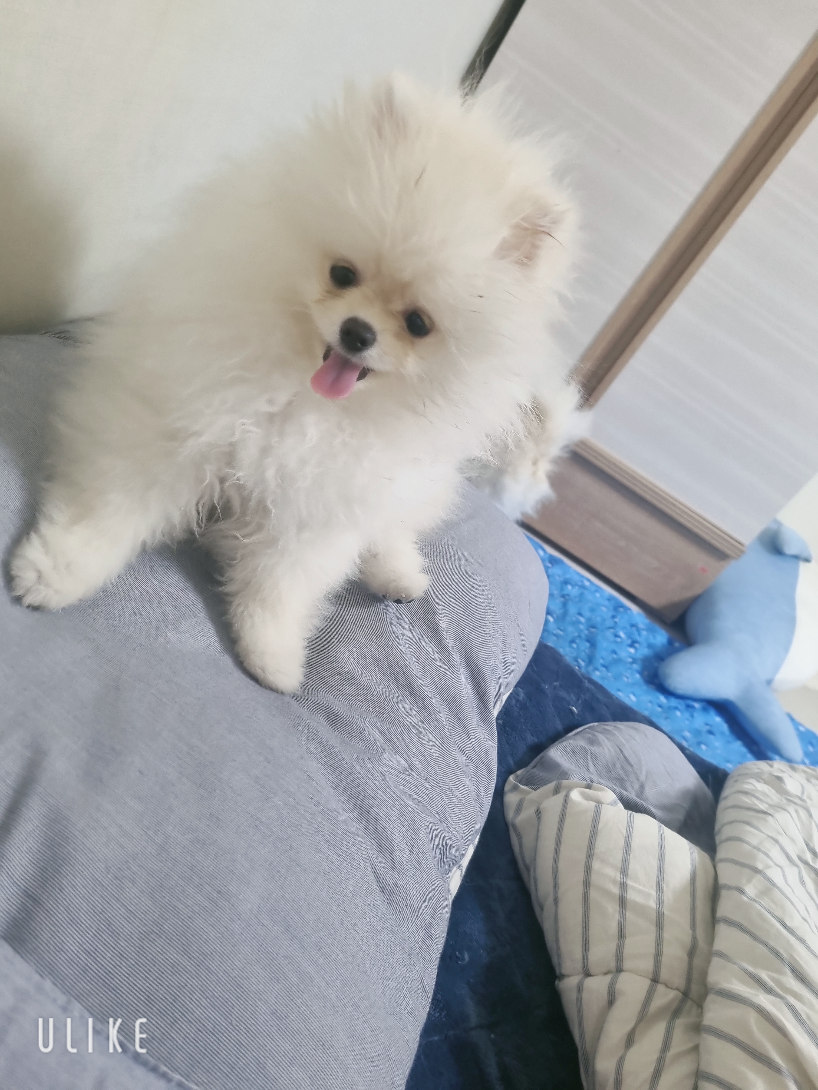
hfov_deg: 53.1
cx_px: 409
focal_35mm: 26
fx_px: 819
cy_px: 545
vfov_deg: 67.3
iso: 320
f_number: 1.8
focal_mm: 5.4
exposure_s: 1/59.2
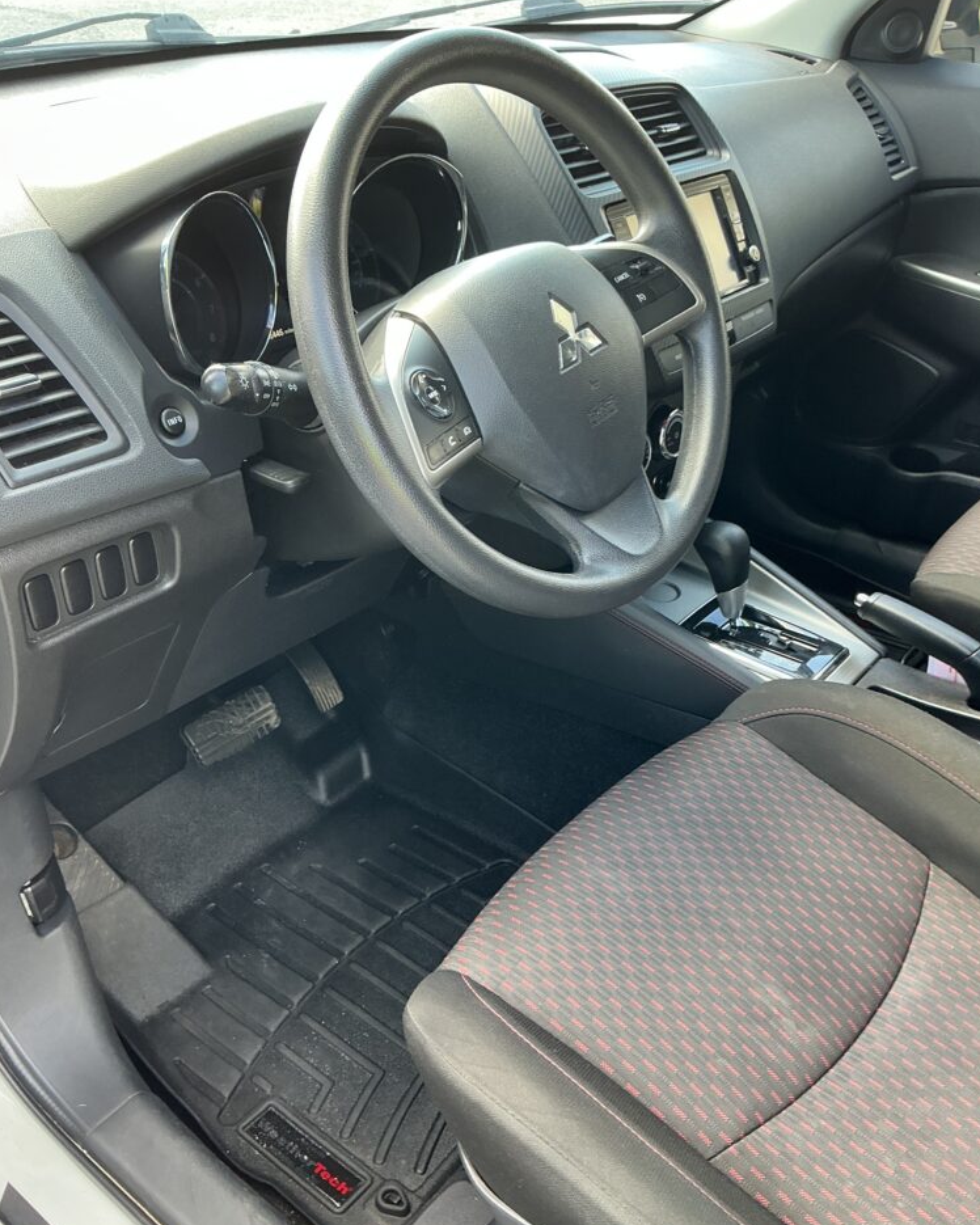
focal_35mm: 31
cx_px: 495
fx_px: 1124
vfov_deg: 57.1
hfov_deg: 47.1
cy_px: 656
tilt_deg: -33.0
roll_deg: -1.8
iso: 50
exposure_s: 1/60
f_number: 1.8
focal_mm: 3
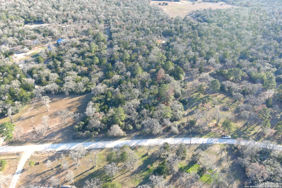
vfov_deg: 45.0
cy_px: 94
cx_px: 141
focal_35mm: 29
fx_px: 227
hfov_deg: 63.7
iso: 100
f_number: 2.8
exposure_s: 1/160
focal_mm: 10.57
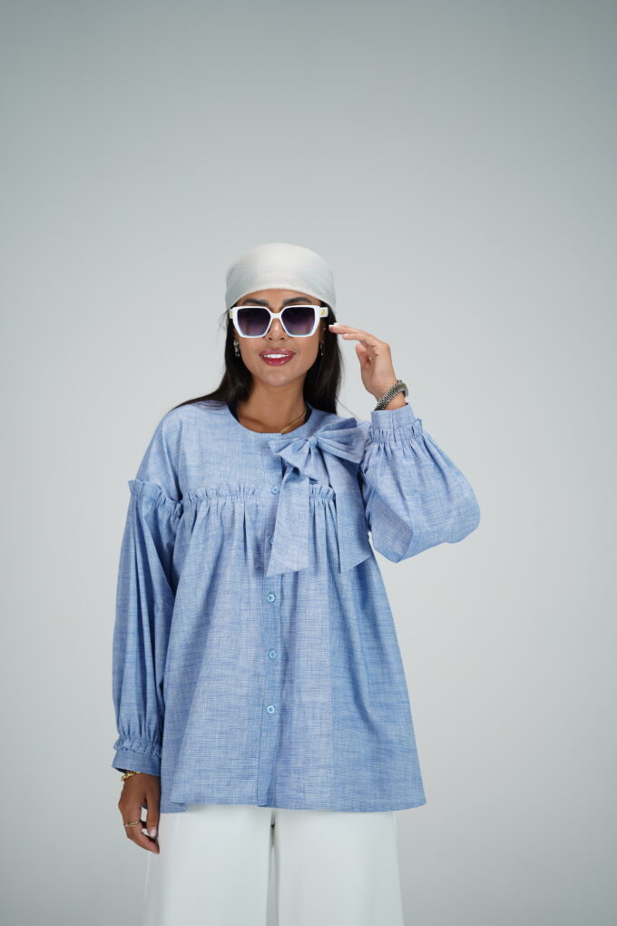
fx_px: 2185
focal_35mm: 85
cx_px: 308
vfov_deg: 23.9
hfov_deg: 16.1
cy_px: 463
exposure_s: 1/200
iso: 100
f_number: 1.4
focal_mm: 85
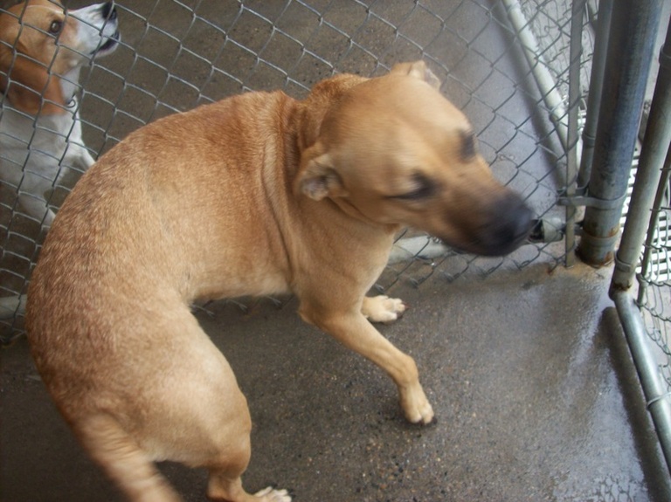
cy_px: 251
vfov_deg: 39.6
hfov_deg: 51.4
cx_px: 336
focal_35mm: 36
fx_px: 697
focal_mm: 6
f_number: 2.7
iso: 80
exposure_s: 1/131
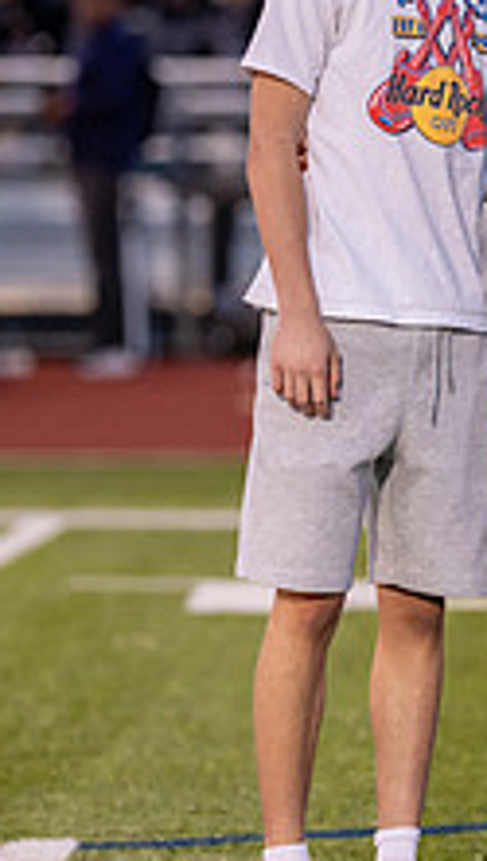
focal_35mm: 521
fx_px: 11911
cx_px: 779
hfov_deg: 2.3
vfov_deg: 4.1
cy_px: 261
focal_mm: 135
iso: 500
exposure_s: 1/640
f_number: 2.2
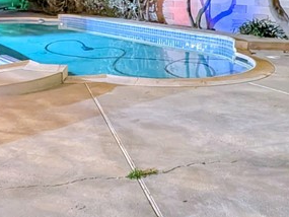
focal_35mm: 43
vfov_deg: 32.0
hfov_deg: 43.3
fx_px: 359
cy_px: 21
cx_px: 99
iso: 880
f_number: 1.95
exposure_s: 1/24
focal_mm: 2.23
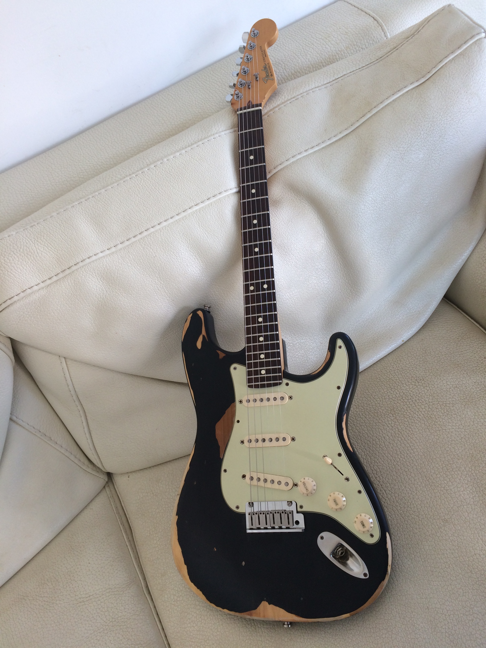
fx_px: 543
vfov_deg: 61.7
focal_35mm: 29
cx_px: 243
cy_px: 324
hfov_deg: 48.2
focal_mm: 4.15
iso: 50
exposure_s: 1/50
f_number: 2.2
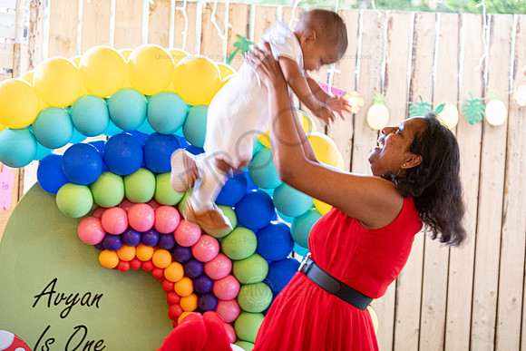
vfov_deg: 10.9
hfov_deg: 16.3
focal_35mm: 126
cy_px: 176
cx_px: 263
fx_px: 1841
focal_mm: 83.8
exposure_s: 1/60
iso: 3200
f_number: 2.8
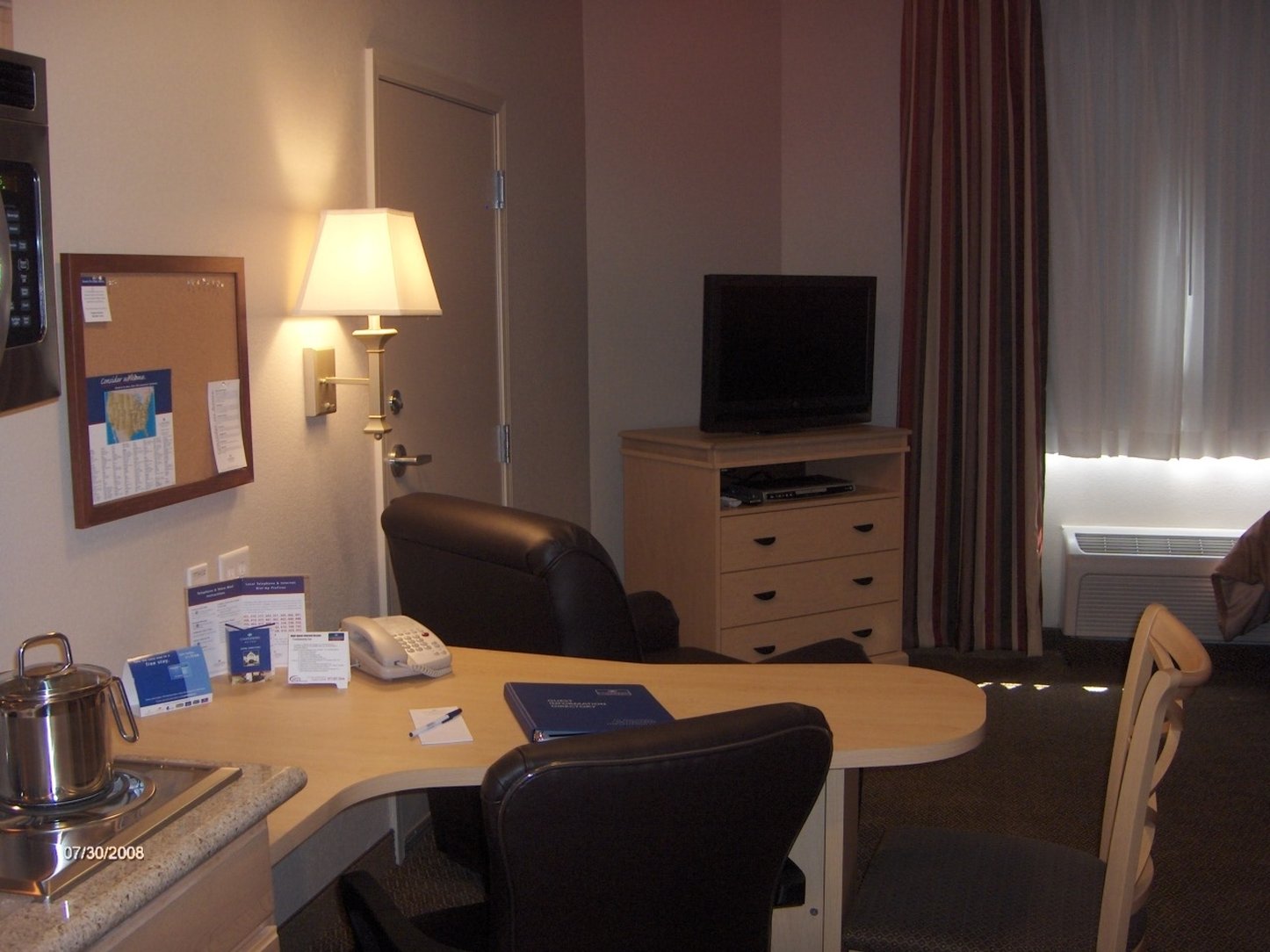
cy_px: 476
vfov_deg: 36.8
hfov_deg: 47.9
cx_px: 635
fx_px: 1431
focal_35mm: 39
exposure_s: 1/60
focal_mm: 8
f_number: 2.8
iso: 100
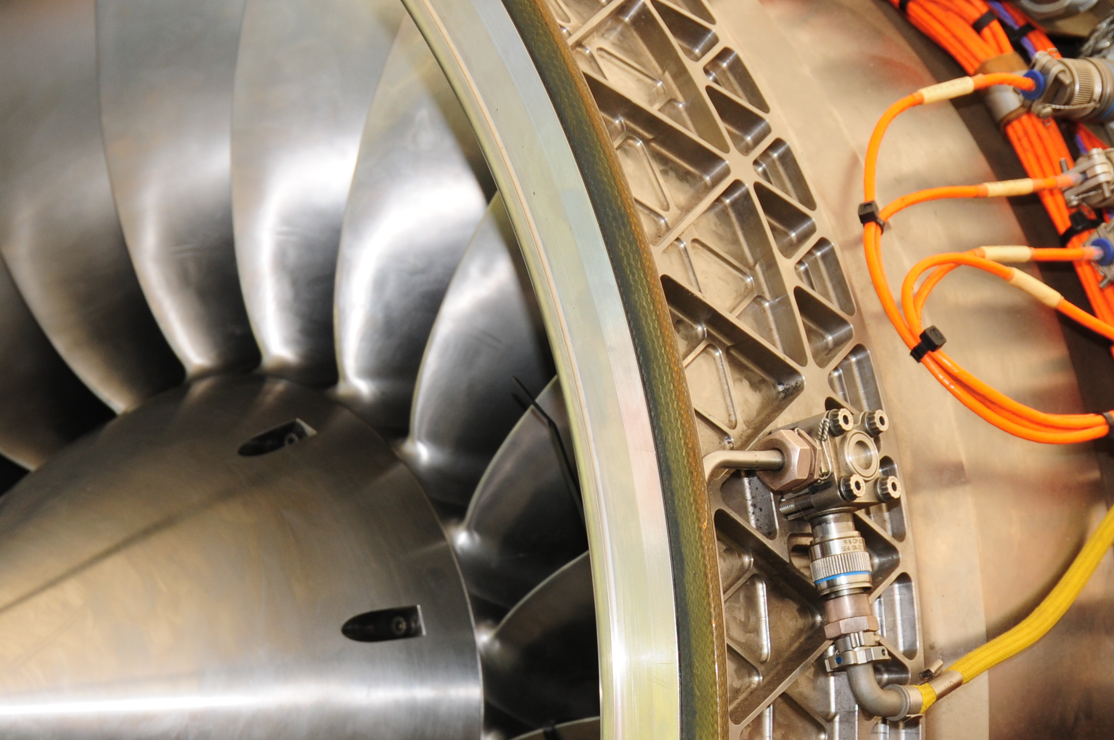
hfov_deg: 14.6
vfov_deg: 9.7
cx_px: 590
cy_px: 651
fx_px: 4358
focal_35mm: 141
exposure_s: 1/60
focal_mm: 50
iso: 200
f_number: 7.1
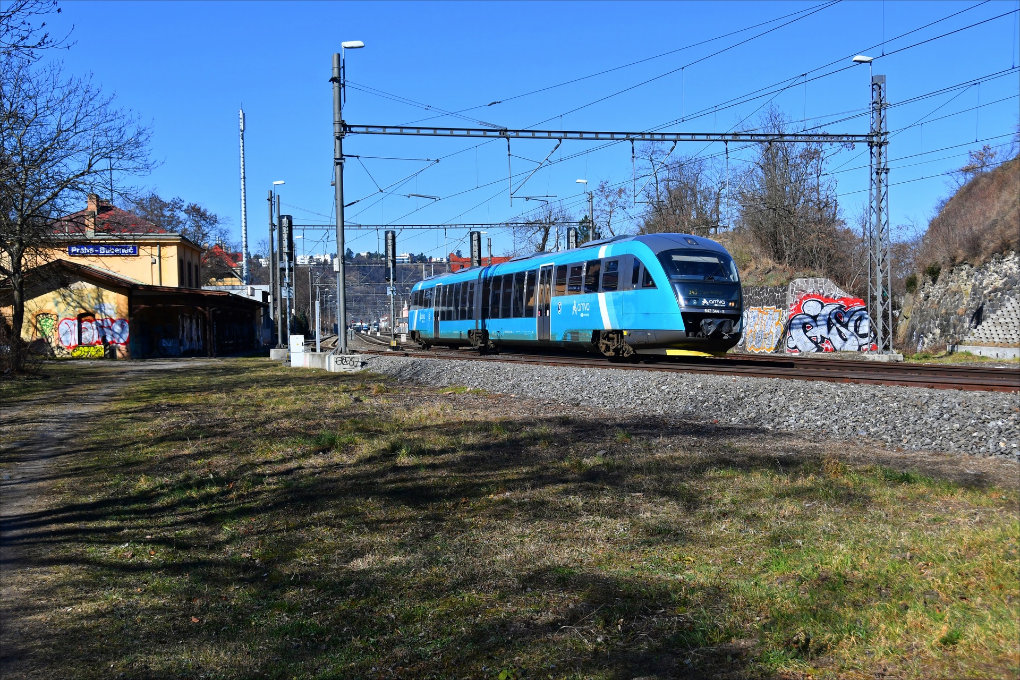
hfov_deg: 45.4
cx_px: 510
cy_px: 340
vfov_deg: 31.2
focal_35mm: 43
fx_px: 1218
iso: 400
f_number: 7.1
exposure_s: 1/2000
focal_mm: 29
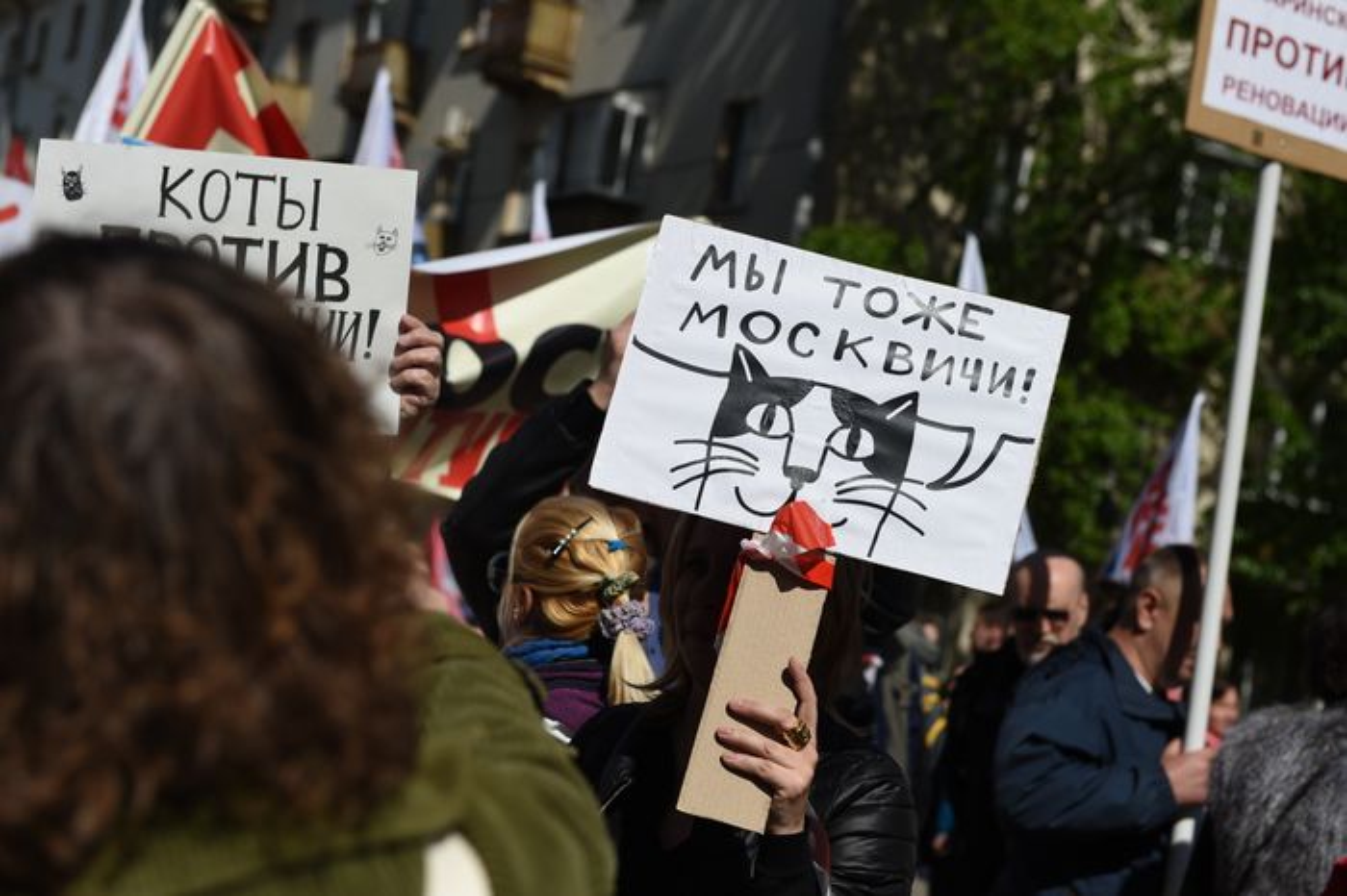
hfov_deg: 28.9
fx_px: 2618
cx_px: 674
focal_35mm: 70
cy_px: 448
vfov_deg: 19.4
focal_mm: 70
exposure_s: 1/8000
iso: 400
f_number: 5.6
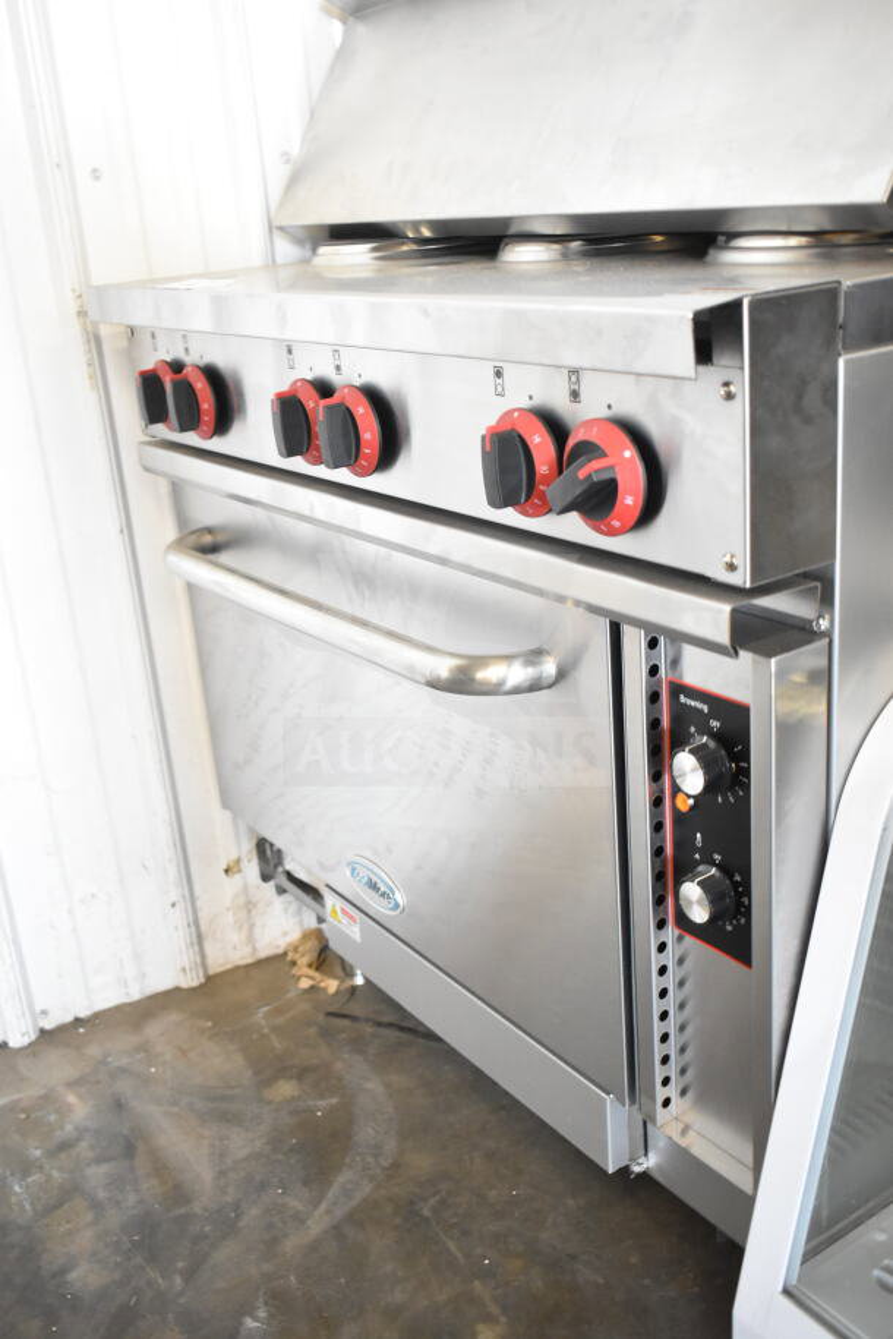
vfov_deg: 53.1
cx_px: 446
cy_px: 670
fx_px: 1338
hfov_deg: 36.9
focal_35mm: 36
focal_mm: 24
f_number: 3.8
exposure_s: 1/40
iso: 2200
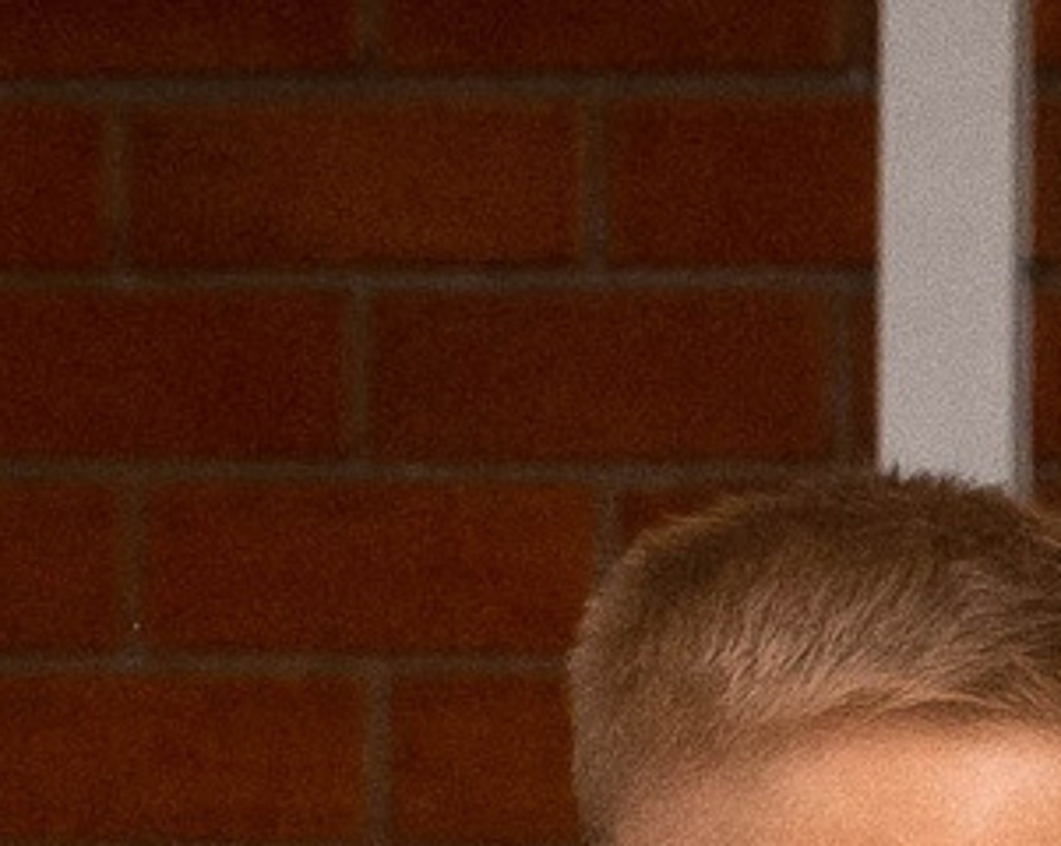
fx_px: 24524
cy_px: 1857
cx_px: 1220
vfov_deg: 2.0
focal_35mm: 782
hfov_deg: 2.5
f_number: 5.6
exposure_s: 1/160
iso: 1000
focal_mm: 55
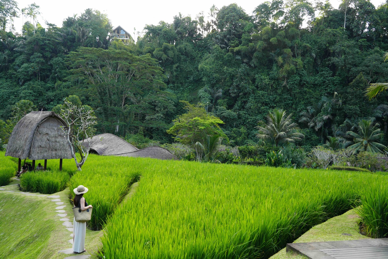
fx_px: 323
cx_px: 194
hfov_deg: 61.9
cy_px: 130
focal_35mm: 30
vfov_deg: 43.6
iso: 100
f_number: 4.5
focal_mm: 30
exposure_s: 1/60
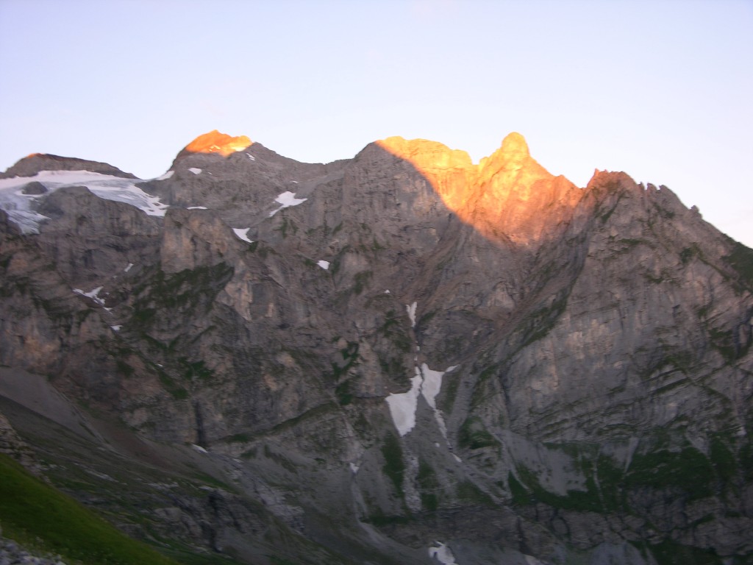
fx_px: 914
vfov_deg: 34.3
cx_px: 376
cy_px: 282
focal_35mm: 42
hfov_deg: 44.8
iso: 50
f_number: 2.9
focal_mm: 10.7
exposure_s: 1/31.5
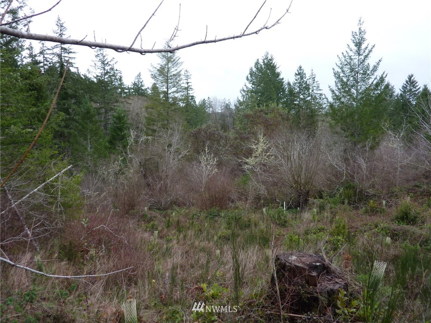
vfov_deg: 54.9
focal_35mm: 25
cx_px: 216
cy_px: 162
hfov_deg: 69.4
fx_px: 311
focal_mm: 4.1
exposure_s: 1/80
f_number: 3.3
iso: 80
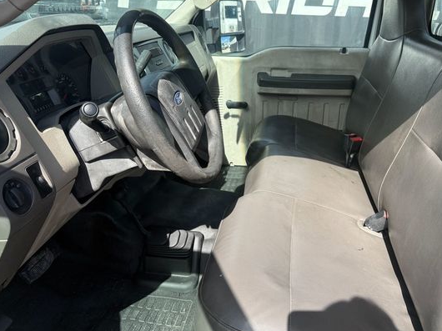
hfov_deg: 61.4
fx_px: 370
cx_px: 251
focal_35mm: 29
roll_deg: -4.5
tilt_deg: -20.0
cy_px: 152
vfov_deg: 48.1
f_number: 1.78
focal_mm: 6.76
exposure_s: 1/1689
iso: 100
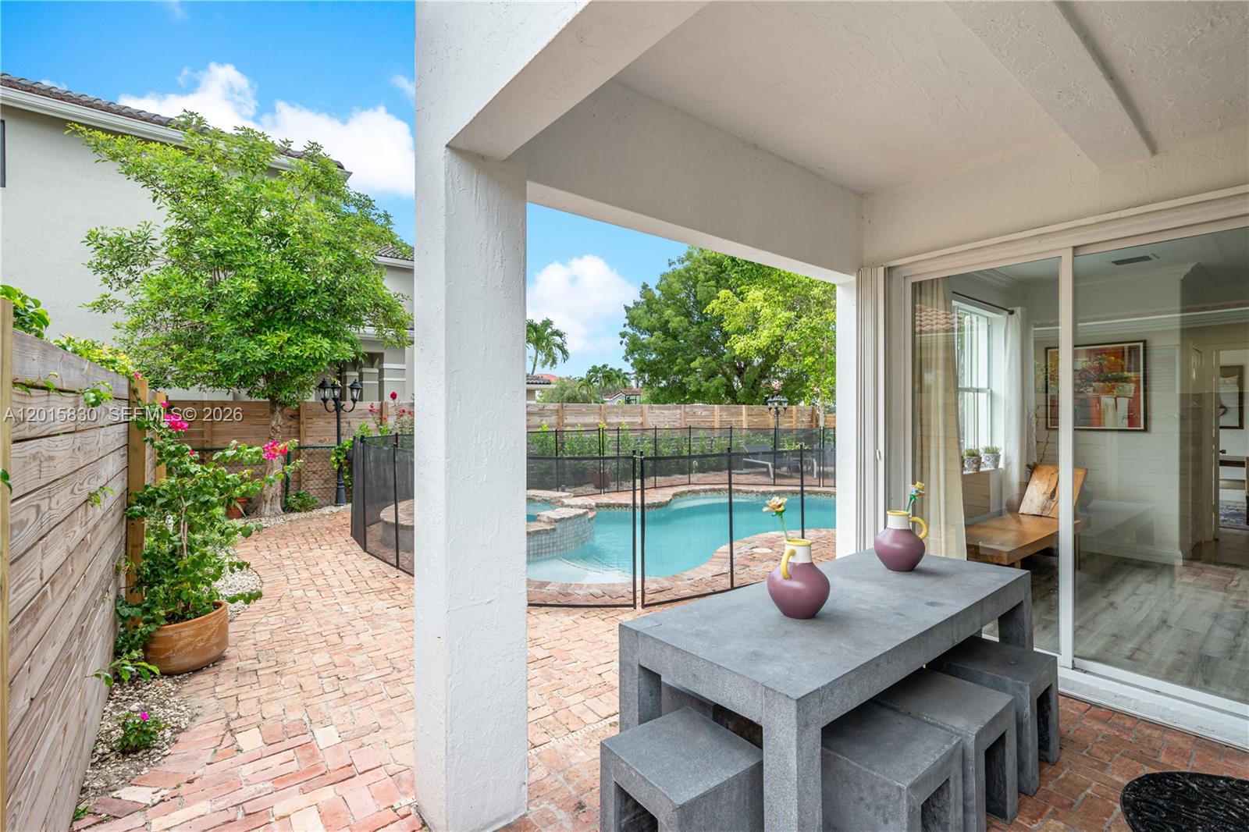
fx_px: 555
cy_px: 416
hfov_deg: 96.7
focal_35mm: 16
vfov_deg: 73.7
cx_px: 624
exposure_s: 1/200
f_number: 9
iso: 200
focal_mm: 16
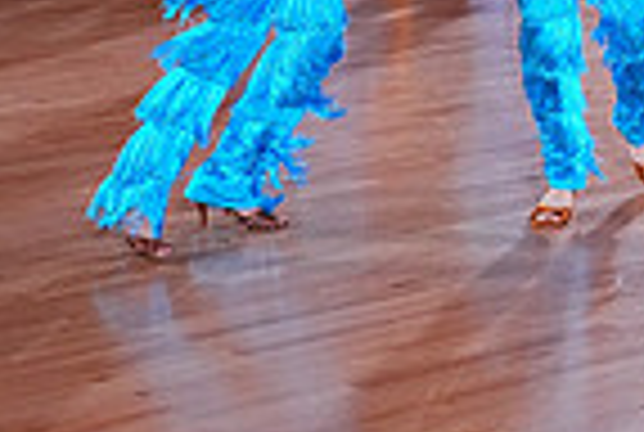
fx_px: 2904
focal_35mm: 162
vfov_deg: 8.4
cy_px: -187
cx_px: 1153
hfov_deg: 11.7
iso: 5000
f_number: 6.3
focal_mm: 40
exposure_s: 1/400
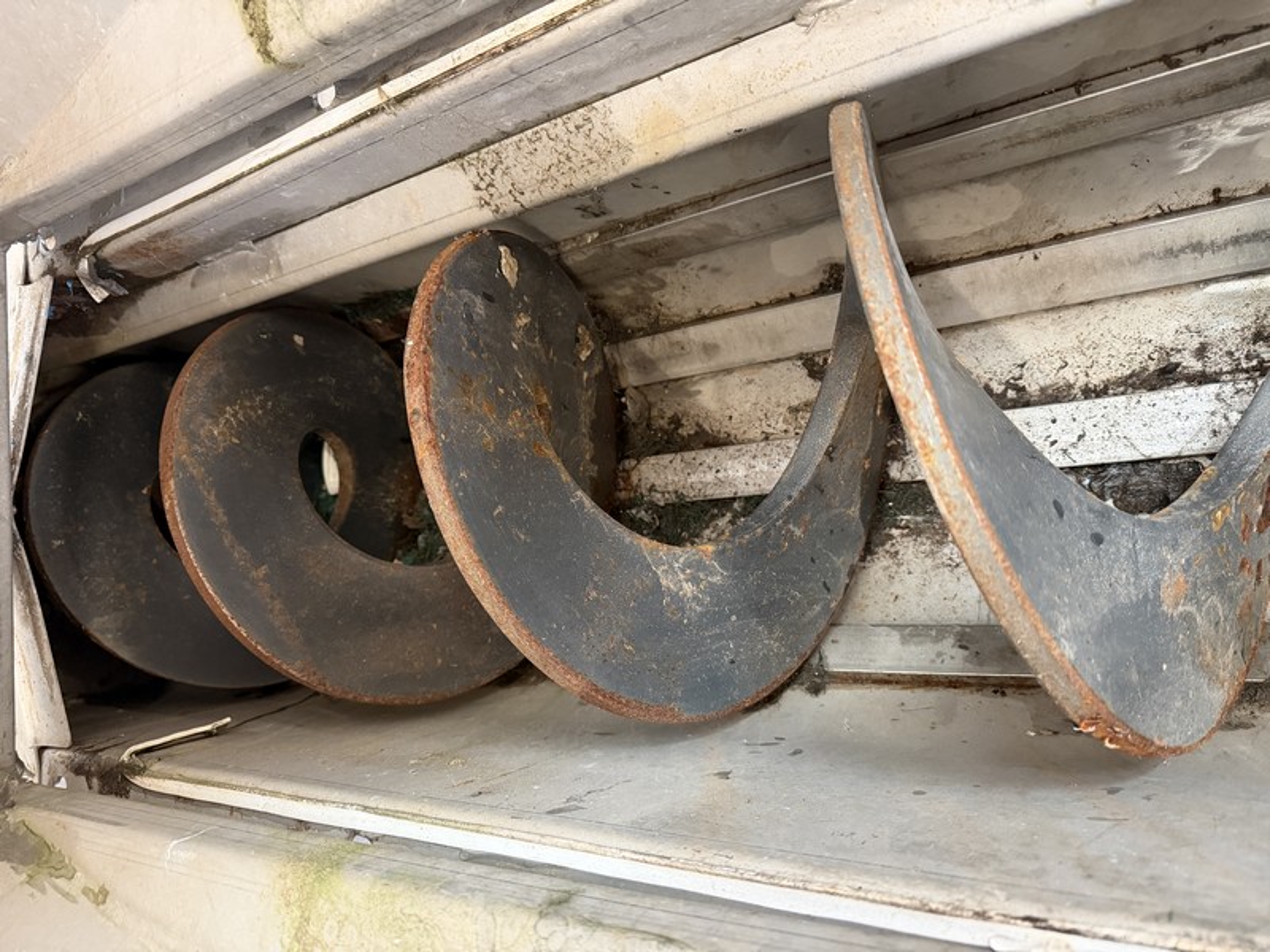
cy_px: 476
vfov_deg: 56.8
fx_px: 881
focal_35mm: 24
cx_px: 635
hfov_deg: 71.6
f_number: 1.78
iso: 640
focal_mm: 6.76
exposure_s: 1/50
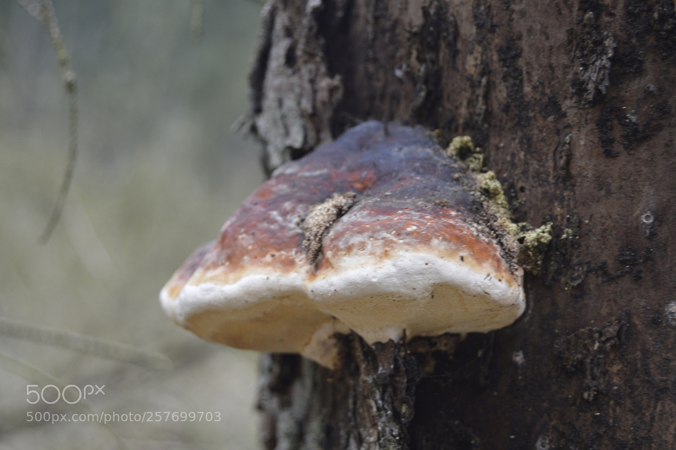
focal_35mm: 82
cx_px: 338
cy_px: 225
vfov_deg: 16.5
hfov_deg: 24.6
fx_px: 1548
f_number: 5.6
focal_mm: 55
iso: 400
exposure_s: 1/60
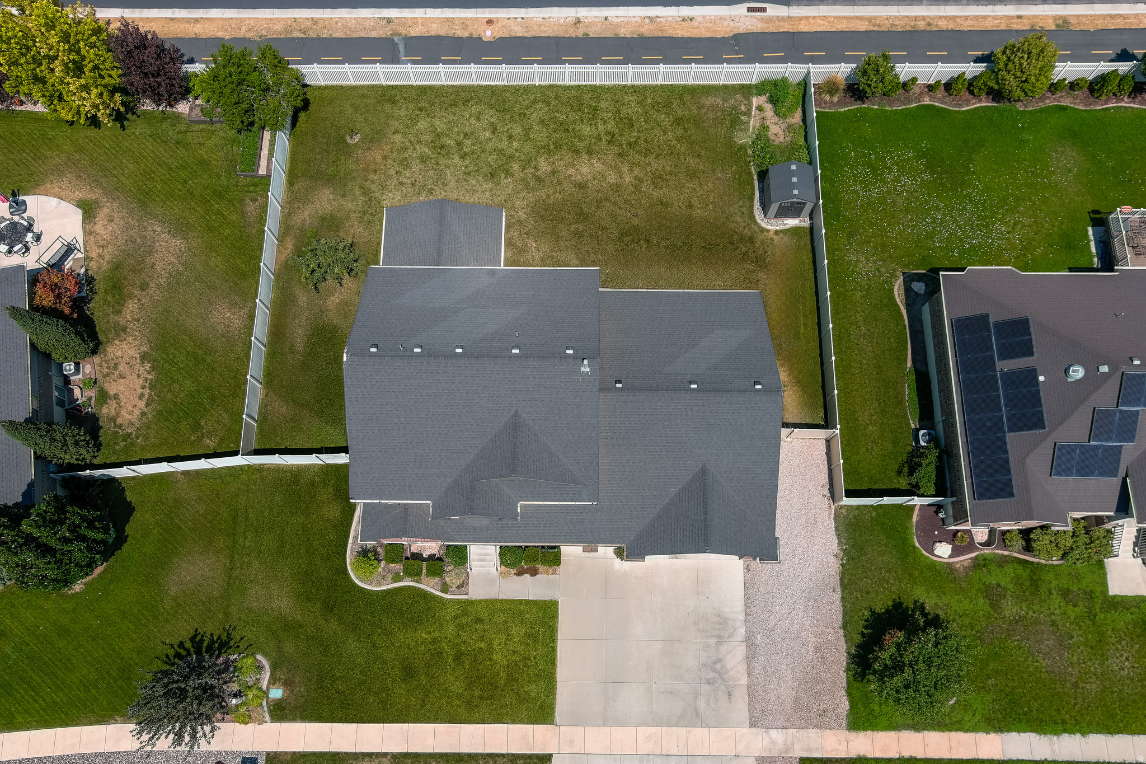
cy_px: 382
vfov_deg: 45.0
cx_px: 573
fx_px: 923
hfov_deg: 63.7
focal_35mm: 29
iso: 100
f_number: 2.8
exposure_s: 1/1250
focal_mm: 10.57
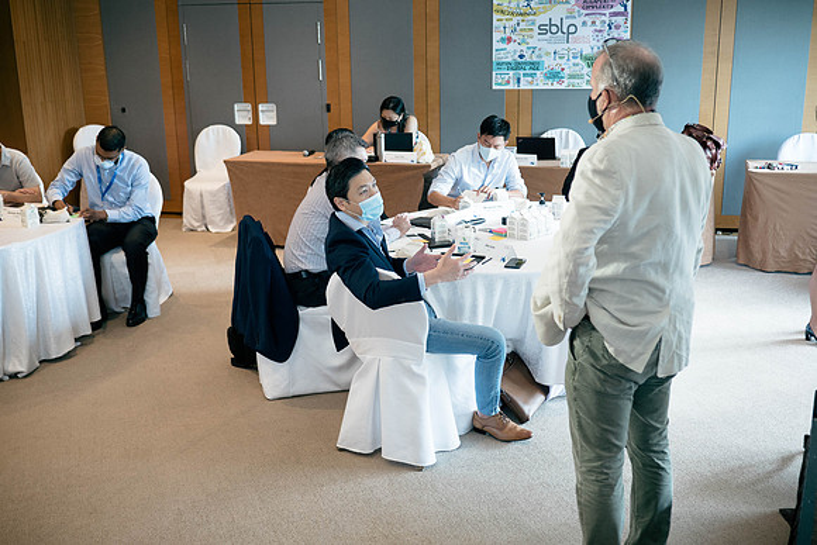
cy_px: 272
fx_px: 921
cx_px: 408
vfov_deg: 33.0
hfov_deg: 47.9
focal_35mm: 41
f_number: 1.7
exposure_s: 1/80
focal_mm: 19
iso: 400
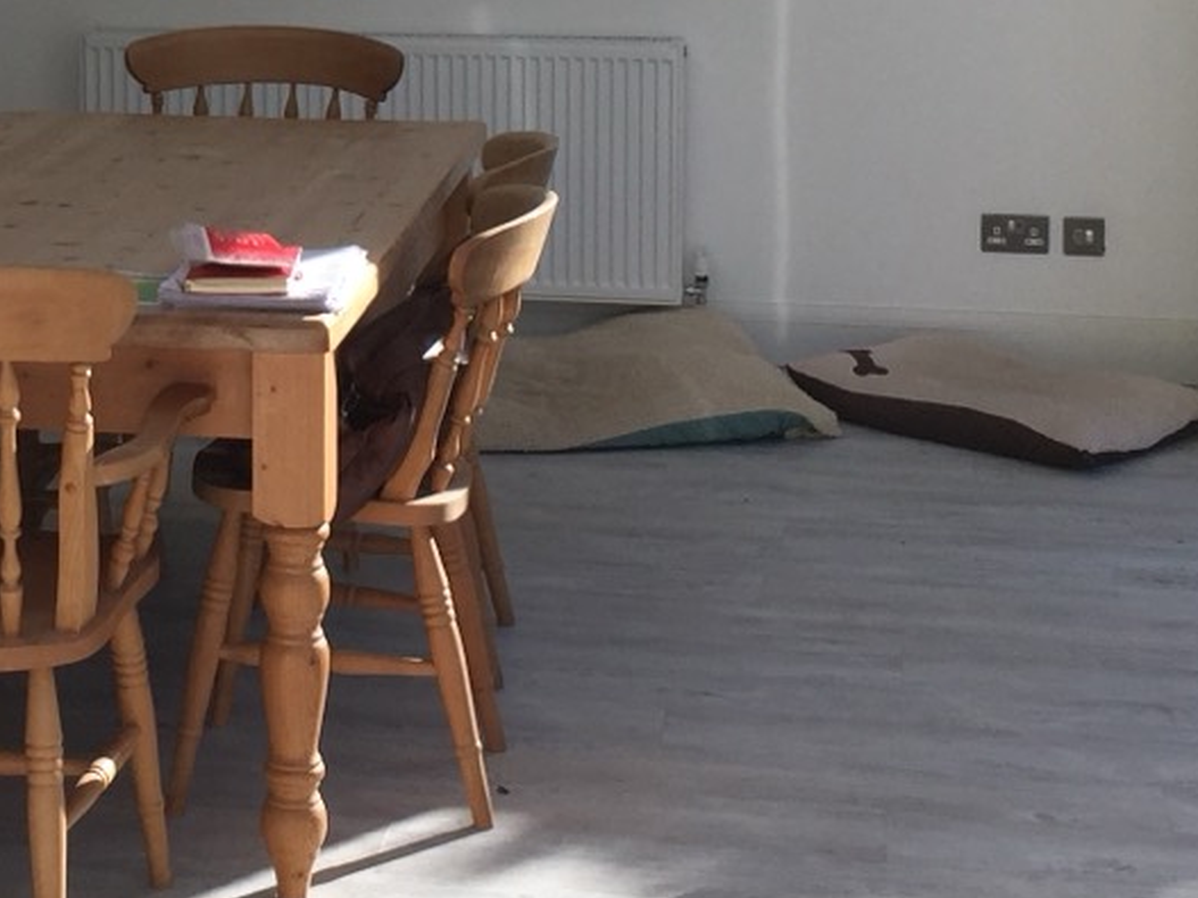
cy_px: -20
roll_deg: +0.9
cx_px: 195
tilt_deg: -4.0
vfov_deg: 16.4
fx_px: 3045
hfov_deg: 21.9
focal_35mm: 88
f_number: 2.2
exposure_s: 1/775
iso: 32
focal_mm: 4.15
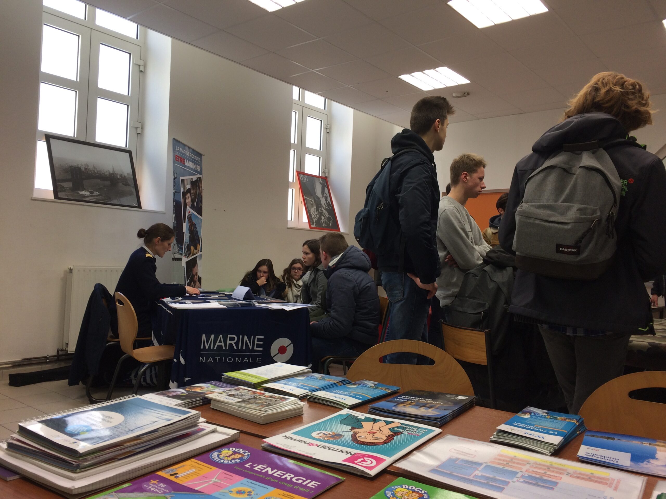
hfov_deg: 61.7
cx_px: 333
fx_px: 558
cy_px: 250
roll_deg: -1.0
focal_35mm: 29
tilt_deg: +0.2
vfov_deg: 48.2
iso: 50
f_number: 2.2
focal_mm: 4.15
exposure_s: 1/33
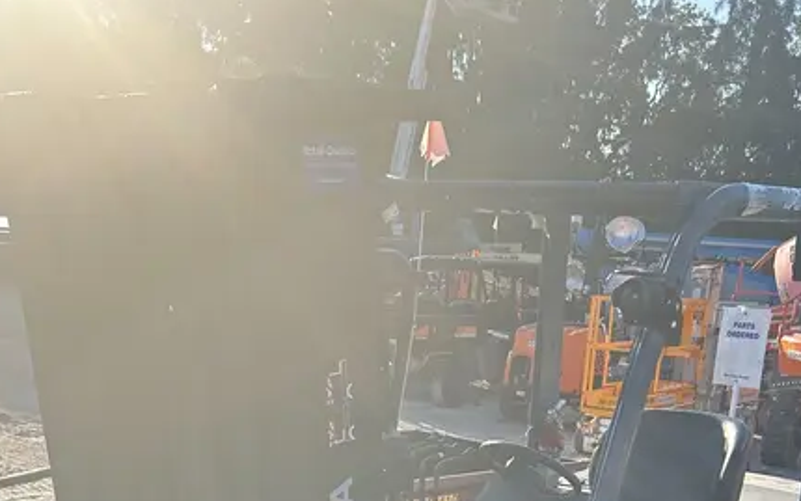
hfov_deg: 42.6
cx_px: 436
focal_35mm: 47
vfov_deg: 23.9
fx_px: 1026
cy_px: 660
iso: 50
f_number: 1.5
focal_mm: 5.7
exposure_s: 1/1344
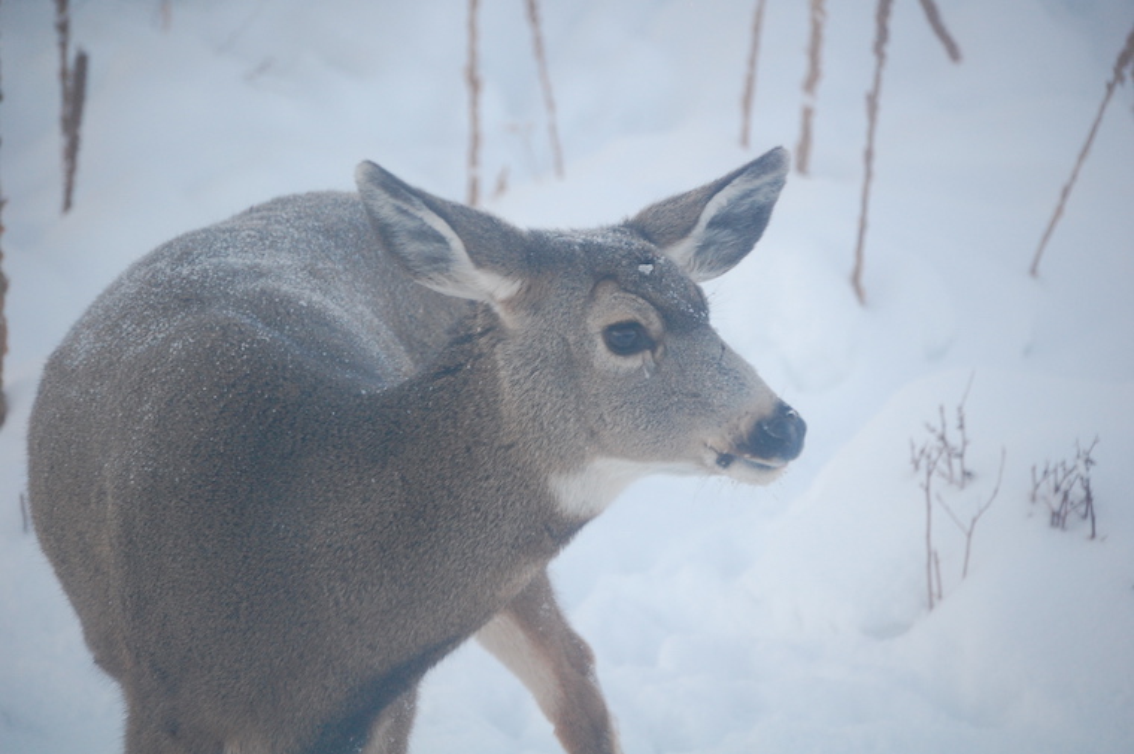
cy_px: 377
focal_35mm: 180
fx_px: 5664
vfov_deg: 7.6
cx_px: 567
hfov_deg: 11.4
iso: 800
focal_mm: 120
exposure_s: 1/80
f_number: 5
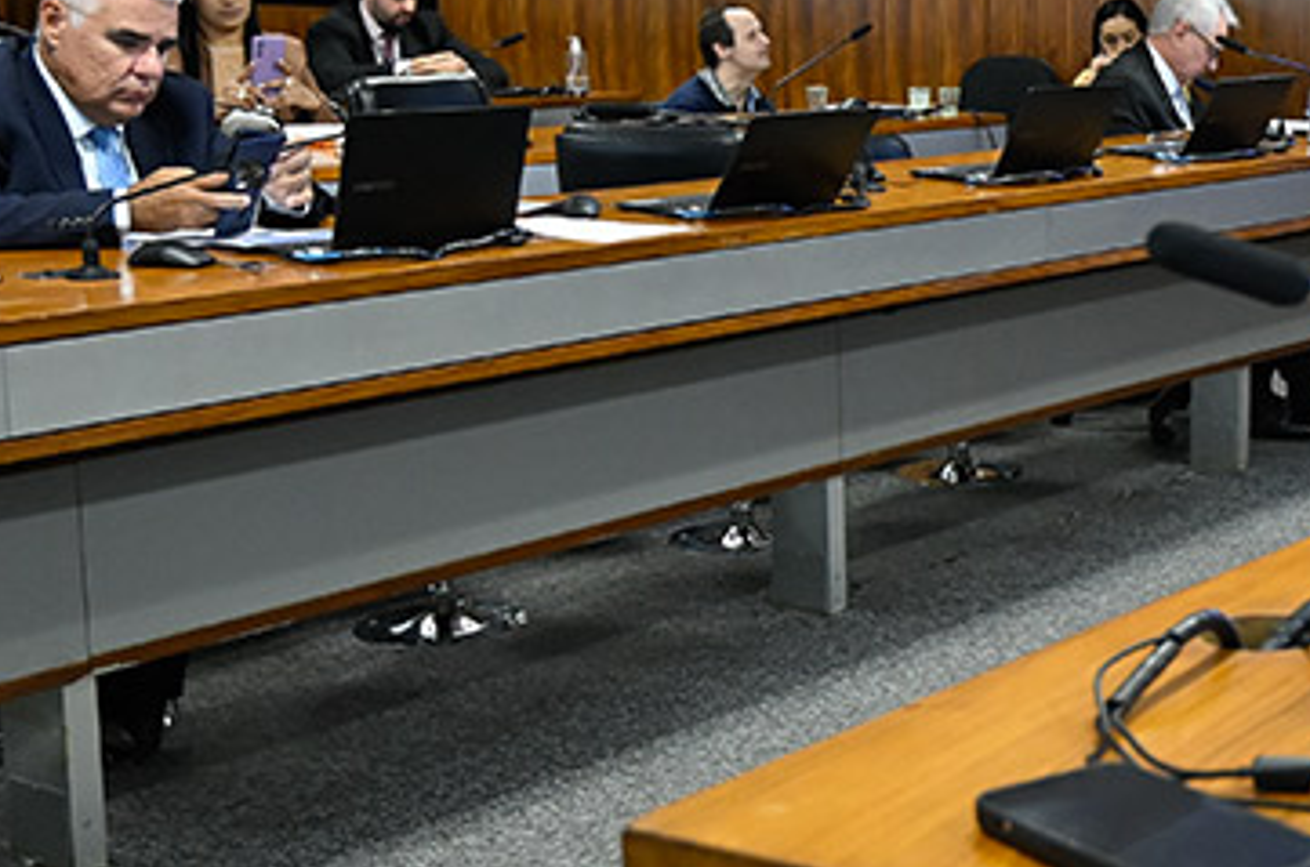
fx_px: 2251
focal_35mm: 62
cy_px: 395
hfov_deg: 29.5
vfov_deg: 21.8
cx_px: 1415
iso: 1600
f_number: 2.8
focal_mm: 17.5
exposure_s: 1/160
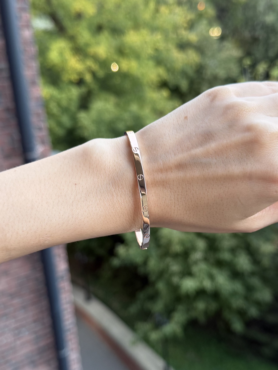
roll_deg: +0.8
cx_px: 139
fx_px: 257
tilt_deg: -21.8
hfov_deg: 56.8
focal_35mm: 24
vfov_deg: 71.6
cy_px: 185
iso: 160
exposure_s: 1/121
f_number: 1.78
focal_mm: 6.76
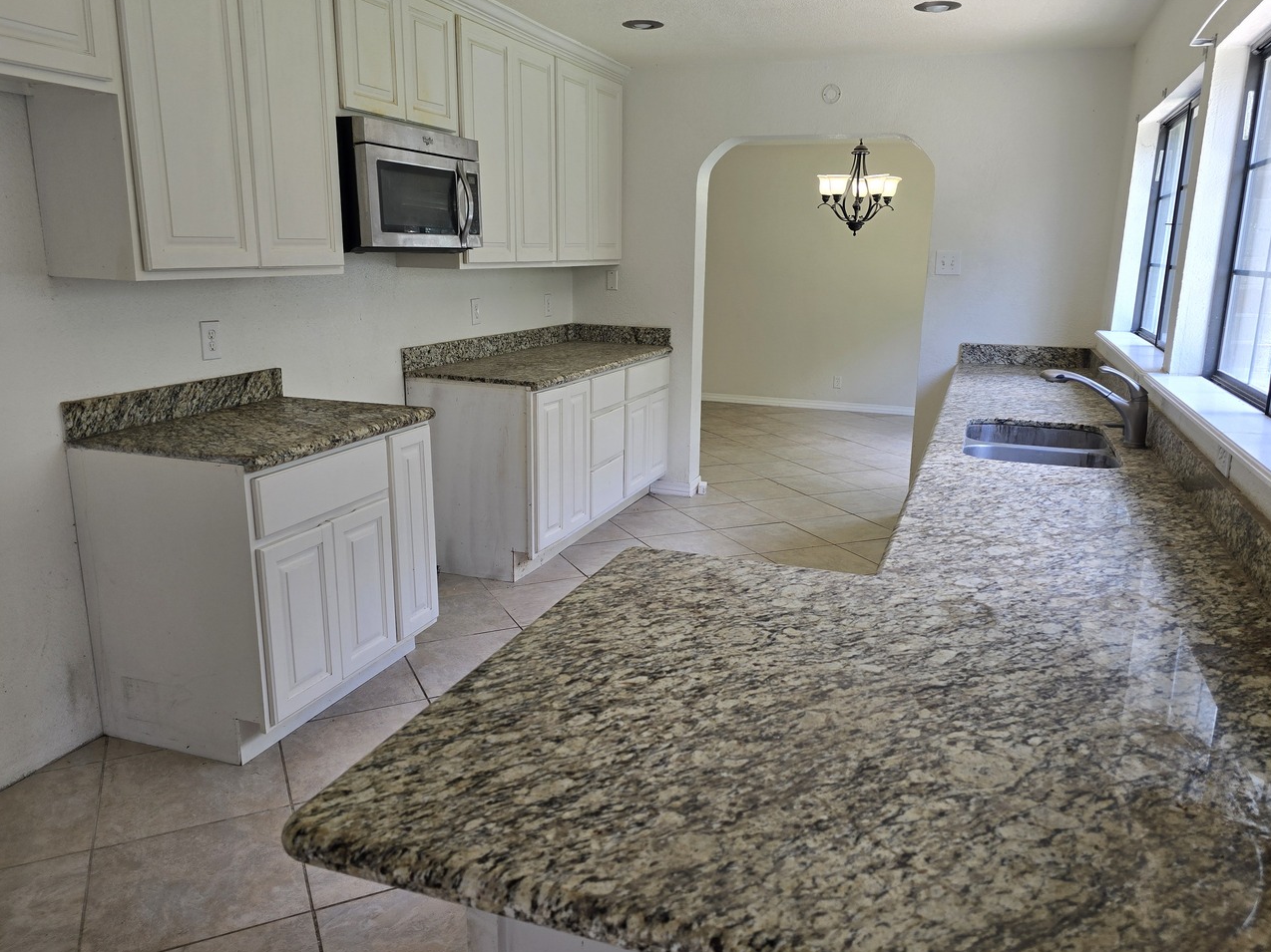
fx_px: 954
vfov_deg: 53.0
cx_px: 652
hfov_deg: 67.3
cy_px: 468
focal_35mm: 26
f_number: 1.7
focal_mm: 6.3
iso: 64
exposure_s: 1/120
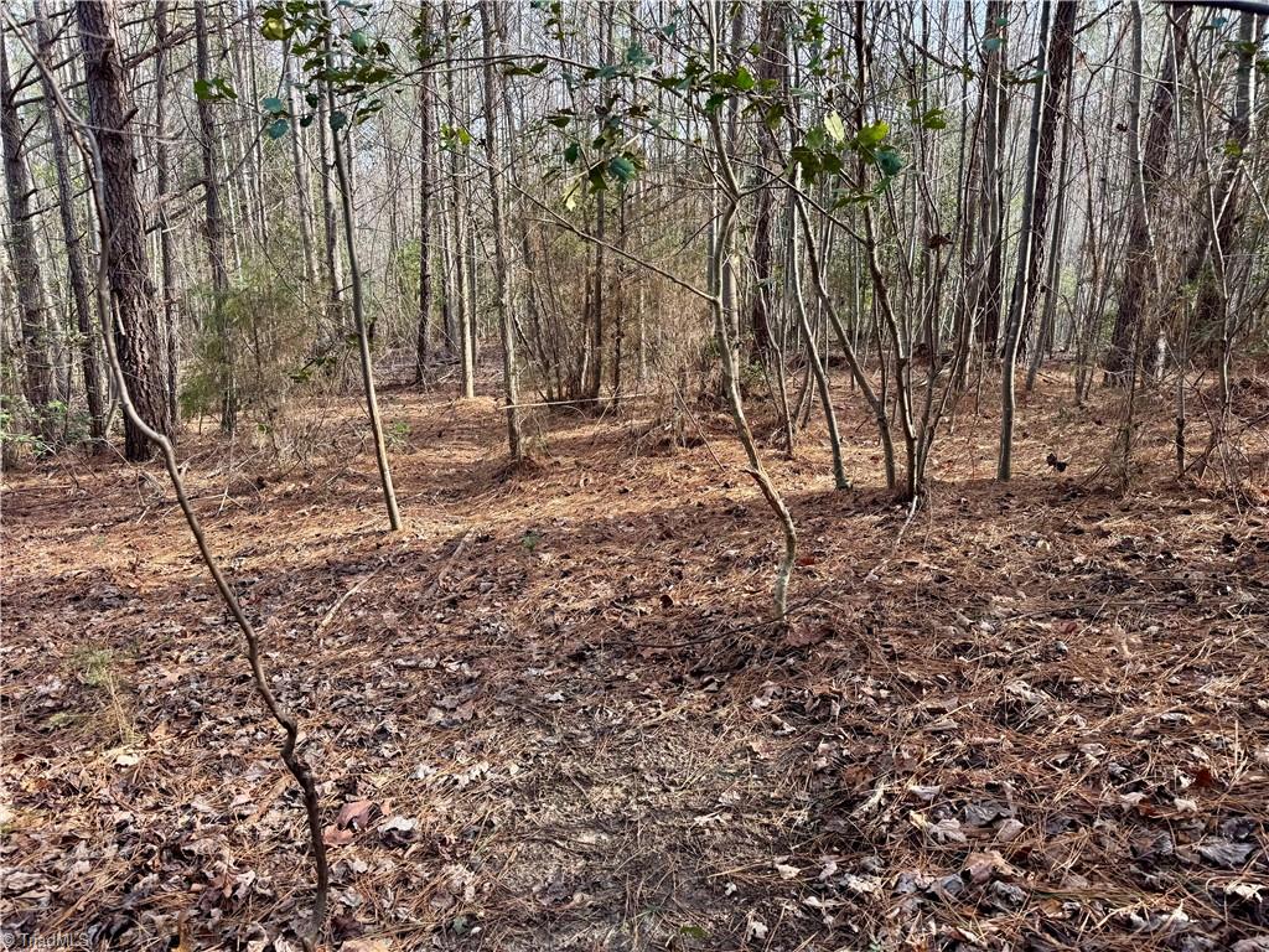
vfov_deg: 56.8
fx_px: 880
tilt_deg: -15.1
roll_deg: +1.0
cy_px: 476
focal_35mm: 24
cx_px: 634
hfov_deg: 71.6
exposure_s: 1/325
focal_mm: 6.76
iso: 80
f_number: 1.78
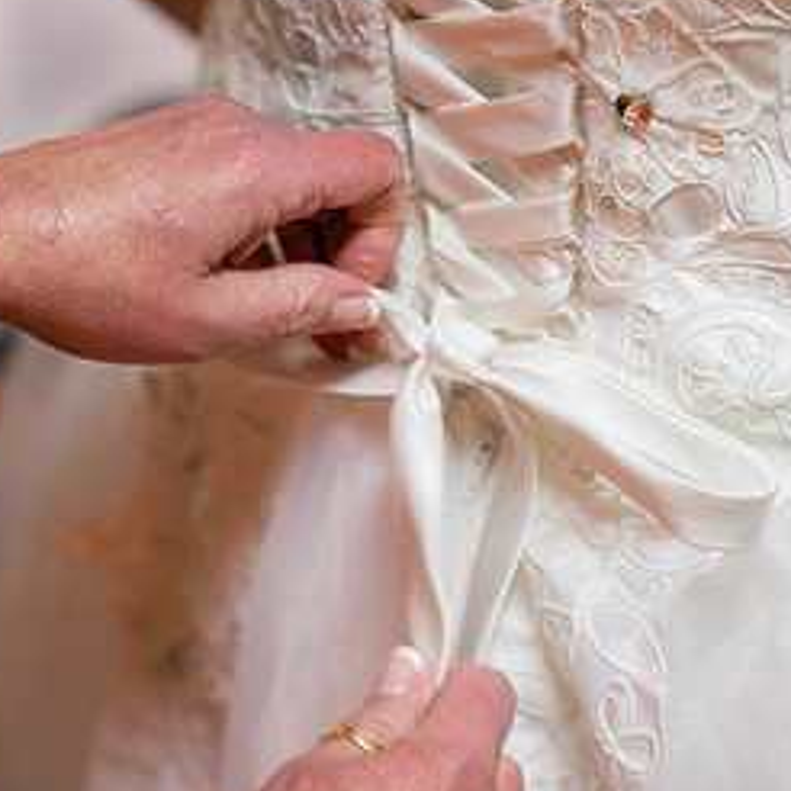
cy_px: 315
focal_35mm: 132
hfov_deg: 13.2
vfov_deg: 13.2
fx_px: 3413
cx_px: 434
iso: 1000
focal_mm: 85
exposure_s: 1/125
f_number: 2.5
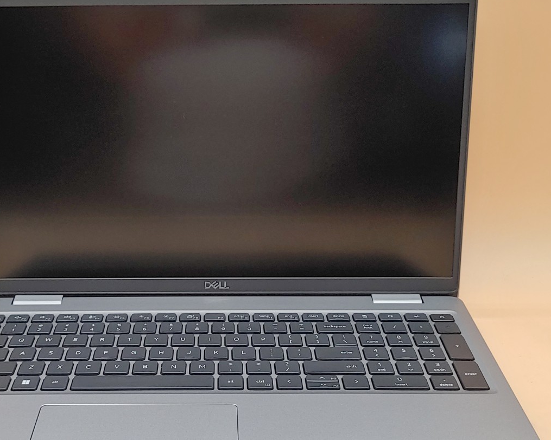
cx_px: 210
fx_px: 881
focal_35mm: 54
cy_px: 251
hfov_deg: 34.6
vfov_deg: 28.1
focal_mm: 4.36
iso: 50
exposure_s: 1/77
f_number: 1.8
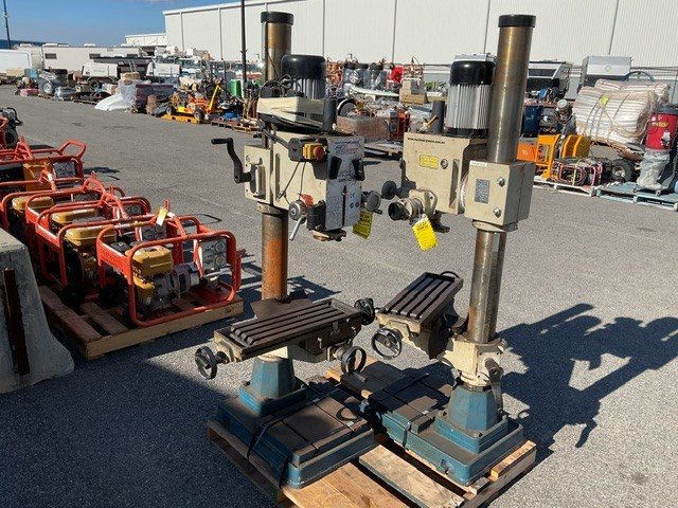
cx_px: 339
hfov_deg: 61.7
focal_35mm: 29
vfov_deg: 48.2
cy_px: 254
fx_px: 568
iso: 16
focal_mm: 3
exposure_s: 1/1912
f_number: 1.8
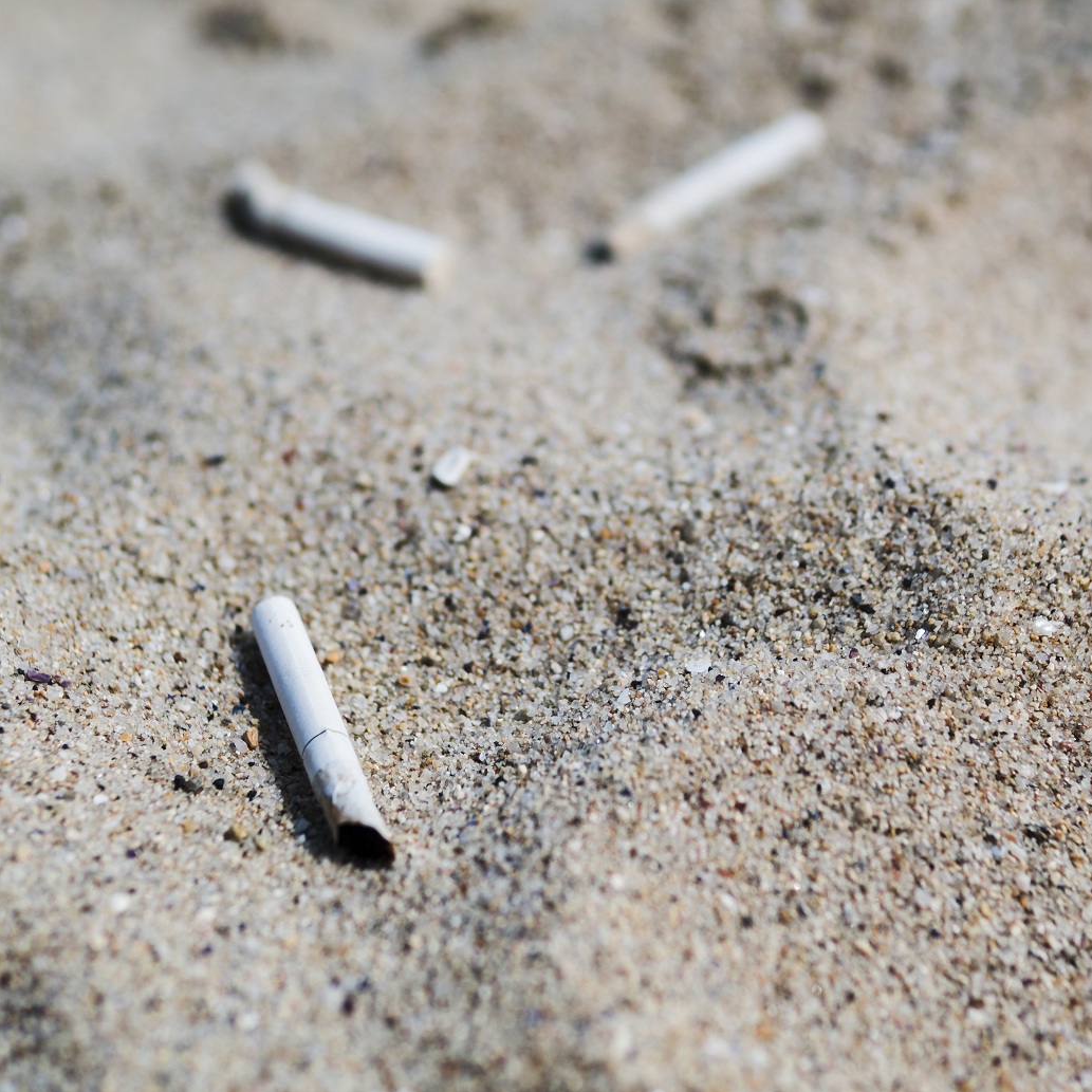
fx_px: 2534
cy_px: 546
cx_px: 578
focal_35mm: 71
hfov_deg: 24.3
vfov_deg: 24.3
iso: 100
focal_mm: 30
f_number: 2.2
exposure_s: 1/4000
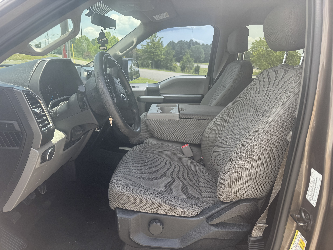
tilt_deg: -15.5
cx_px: 166
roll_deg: -1.8
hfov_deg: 71.6
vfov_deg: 56.8
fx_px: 231
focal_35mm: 24
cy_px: 125
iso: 80
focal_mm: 6.76
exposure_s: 1/567
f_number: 1.78
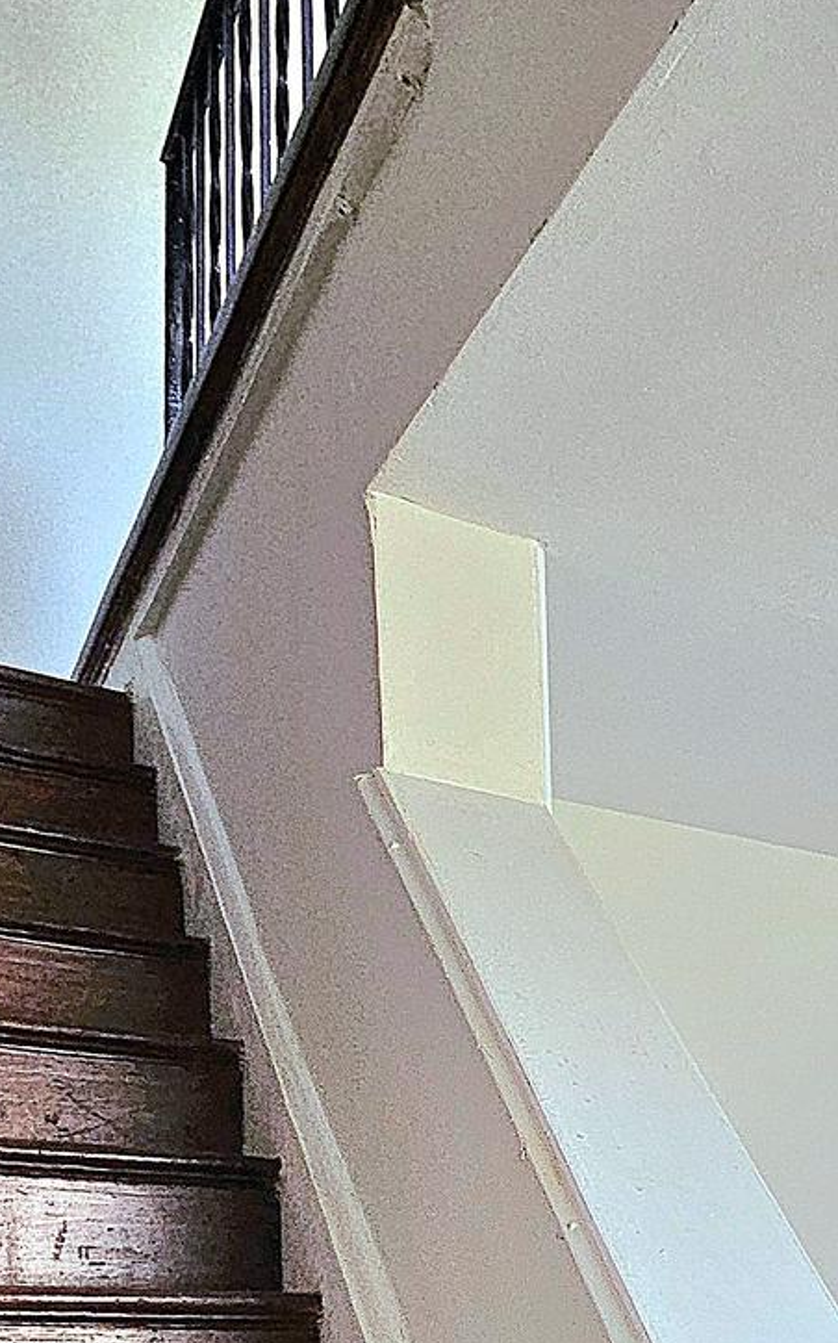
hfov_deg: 19.2
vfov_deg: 43.6
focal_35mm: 39
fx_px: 1426
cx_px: 1670
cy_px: 1323
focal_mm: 2.2
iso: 200
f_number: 2.2
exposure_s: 1/77.5
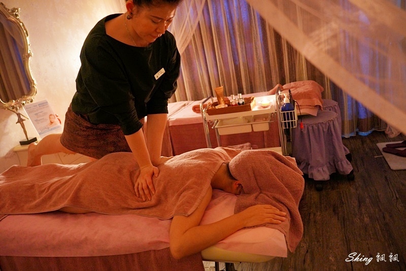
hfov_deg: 63.7
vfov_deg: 44.9
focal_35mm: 29
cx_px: 203
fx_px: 327
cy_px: 136
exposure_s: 1/6
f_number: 4
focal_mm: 29
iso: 3200
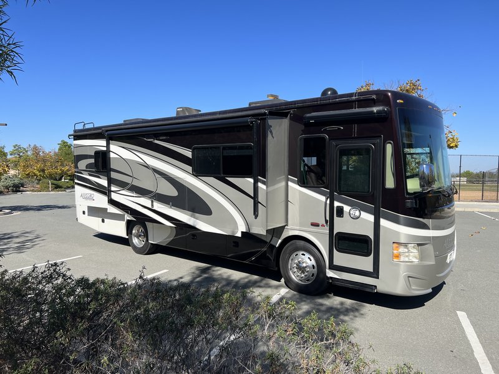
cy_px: 187
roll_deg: -1.7
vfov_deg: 53.1
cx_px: 250
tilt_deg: -2.2
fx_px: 375
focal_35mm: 26
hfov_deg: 67.3
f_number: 1.5
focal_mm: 5.7
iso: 50
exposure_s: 1/3704
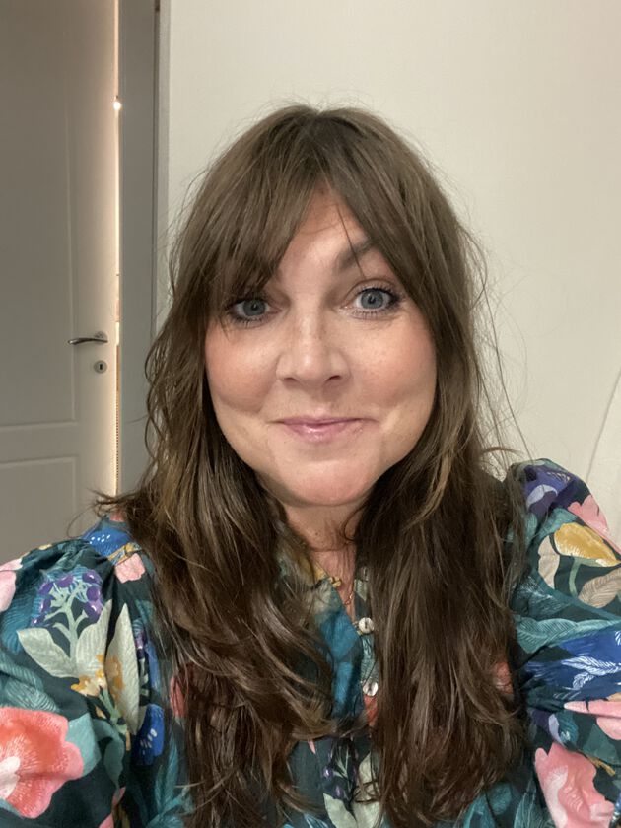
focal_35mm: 30
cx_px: 310
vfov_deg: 60.0
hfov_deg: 46.8
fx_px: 718
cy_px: 414
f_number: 2.2
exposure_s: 1/20
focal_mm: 2.71
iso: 640
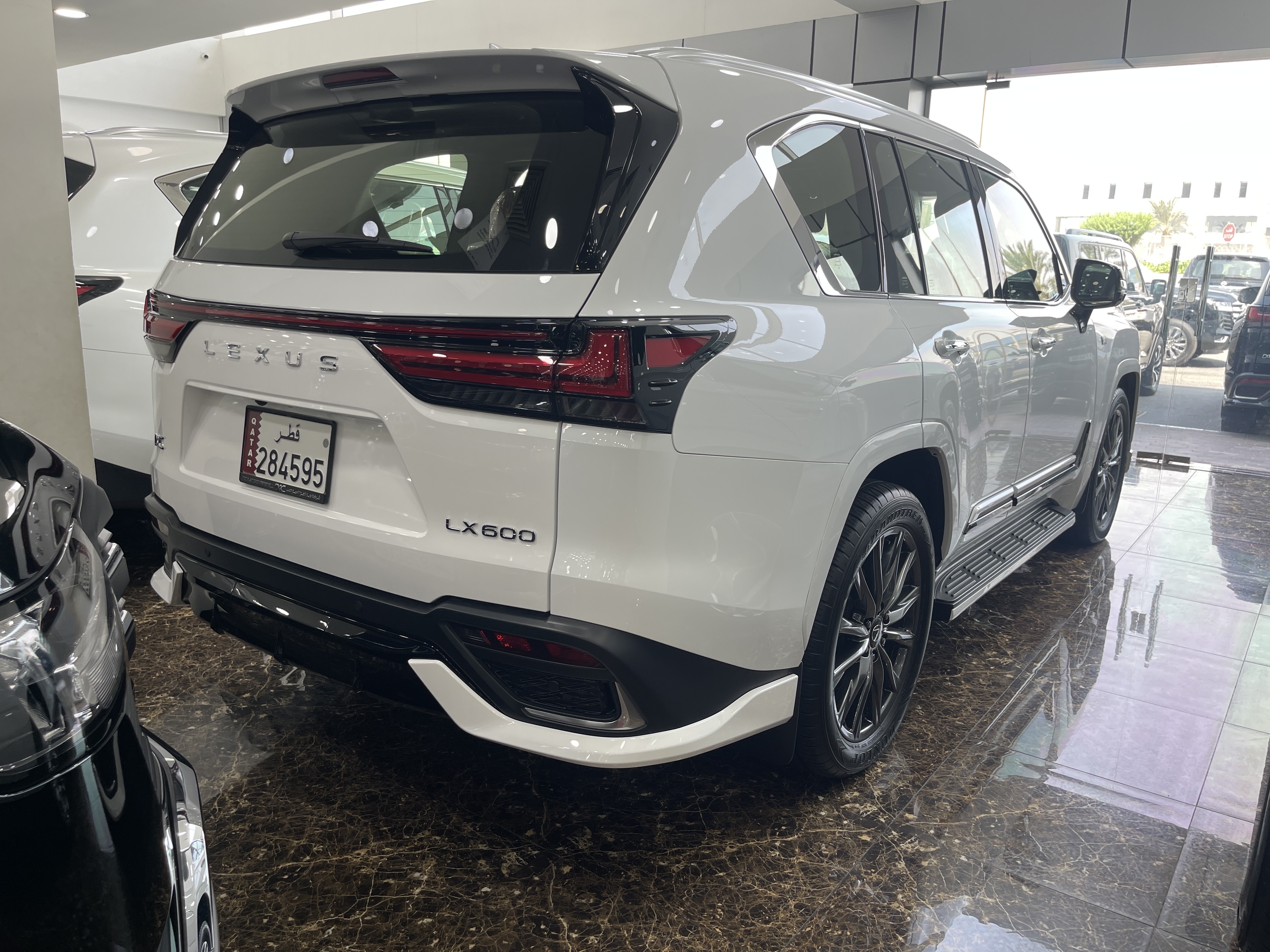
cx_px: 635
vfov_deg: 54.9
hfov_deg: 69.4
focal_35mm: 25
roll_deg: -1.7
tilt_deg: -13.0
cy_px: 476
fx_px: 917
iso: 32
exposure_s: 1/120
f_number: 1.6
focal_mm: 5.1
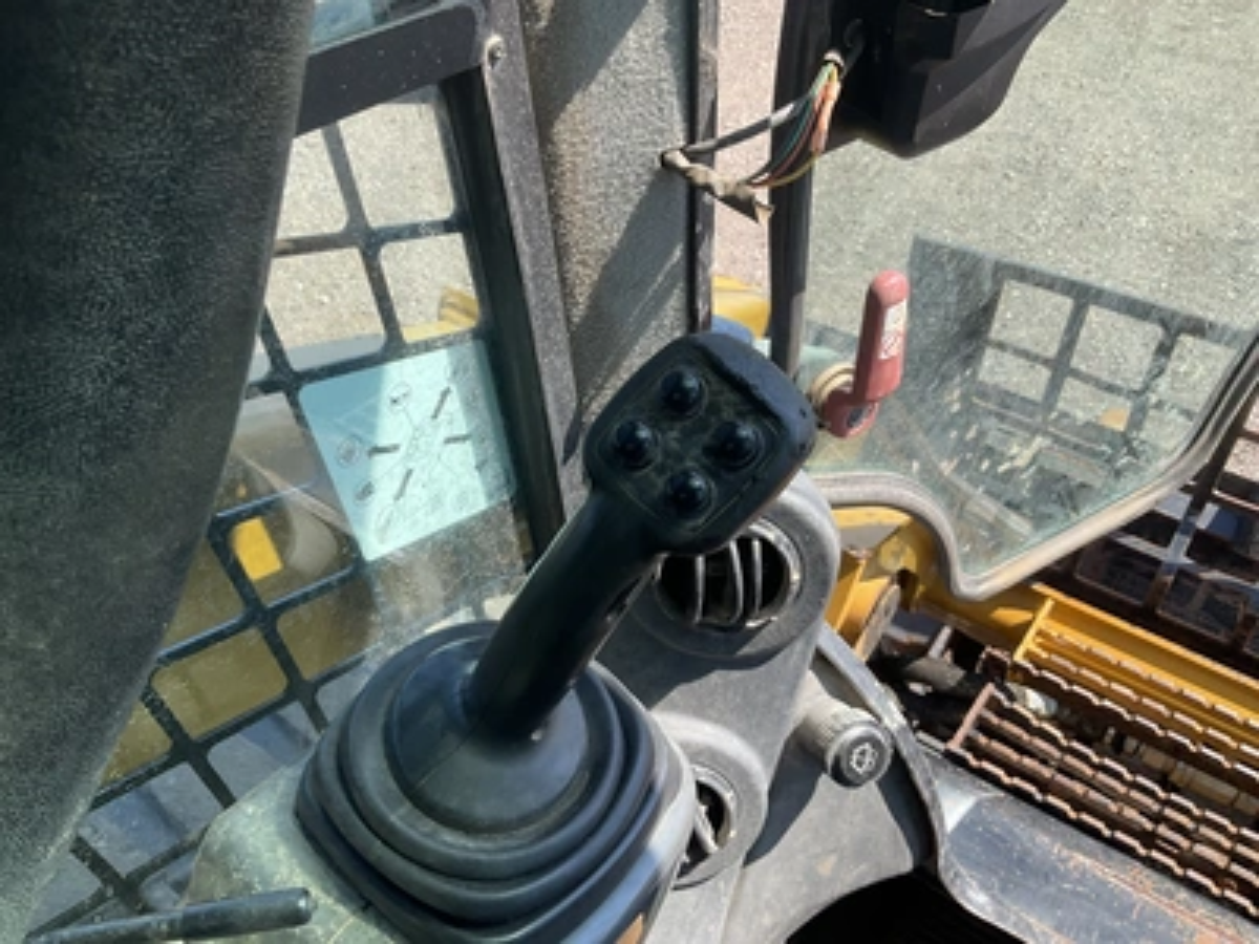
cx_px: 630
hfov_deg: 61.7
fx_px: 1055
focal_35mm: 29
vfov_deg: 48.2
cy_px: 472
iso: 25
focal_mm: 3
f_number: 1.8
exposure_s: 1/540
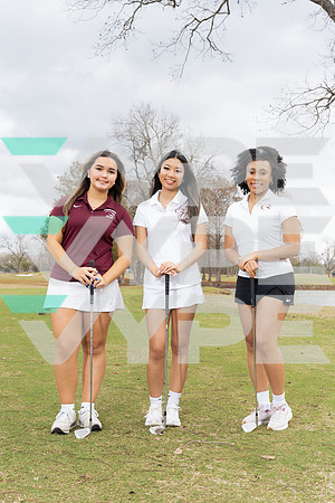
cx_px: 168
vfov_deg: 40.3
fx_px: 684
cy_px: 252
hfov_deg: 27.5
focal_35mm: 49
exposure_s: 1/250
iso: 400
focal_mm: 49
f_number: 8
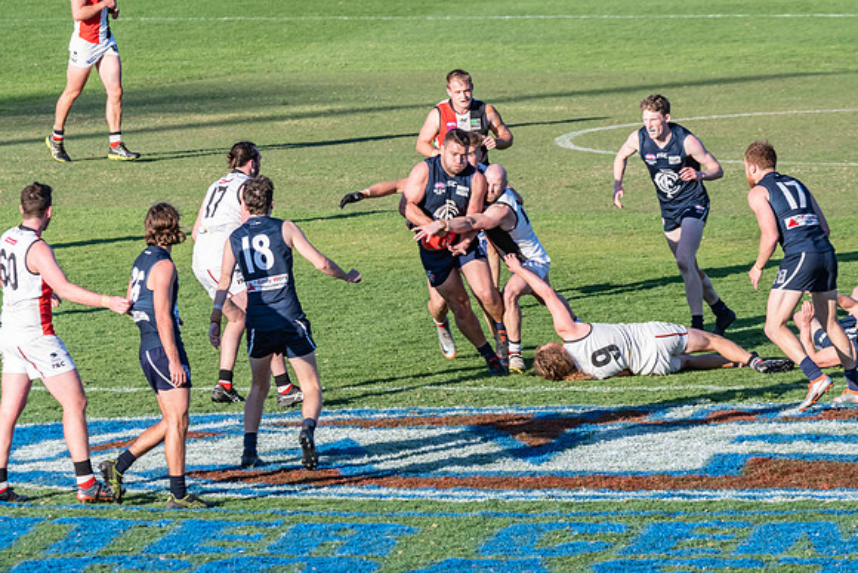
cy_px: 286
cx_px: 429
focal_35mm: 390
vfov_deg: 3.5
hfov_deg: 5.3
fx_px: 9297
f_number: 10
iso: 800
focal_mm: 260
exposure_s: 1/1000
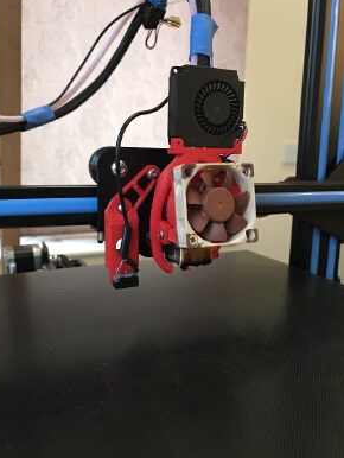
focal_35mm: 29
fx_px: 384
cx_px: 167
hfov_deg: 48.3
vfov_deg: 61.6
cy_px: 230
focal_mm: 3.99
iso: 80
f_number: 1.8
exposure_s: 1/6
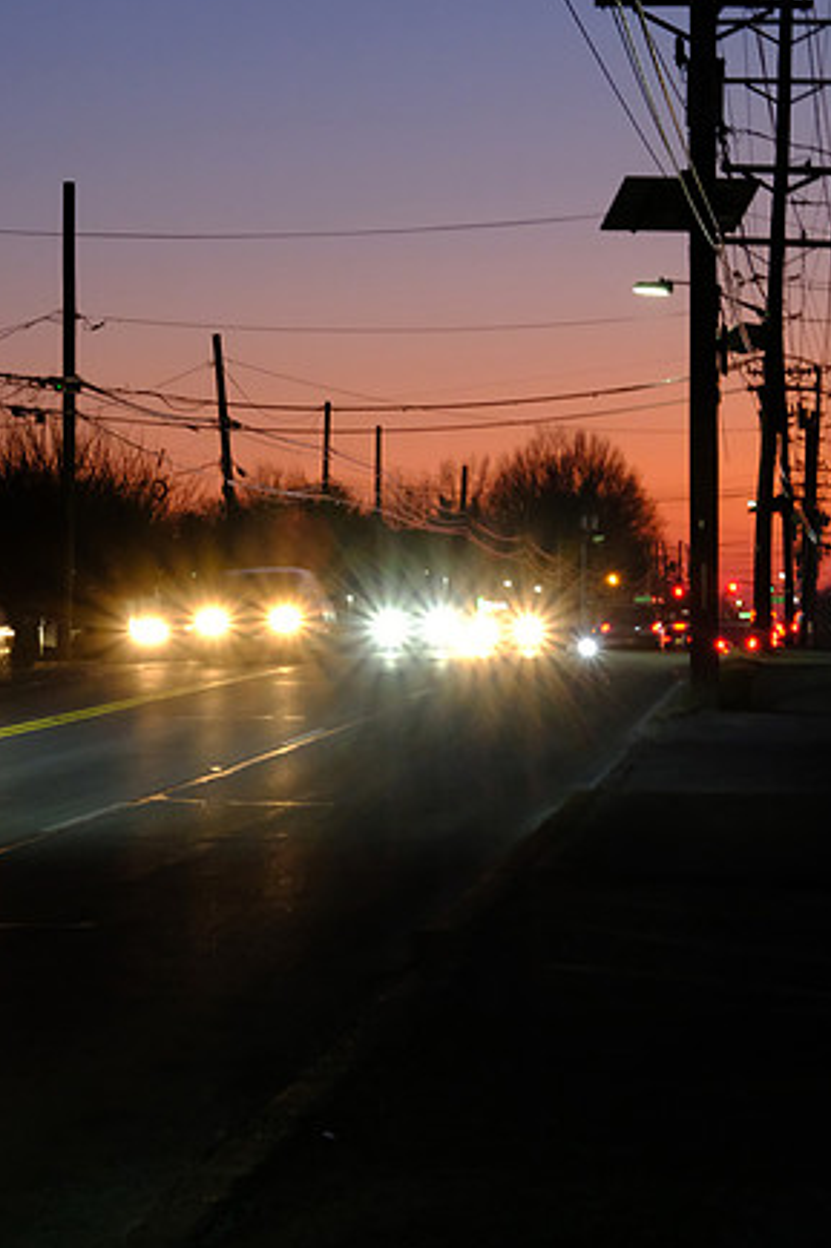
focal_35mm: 111
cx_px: 292
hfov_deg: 12.3
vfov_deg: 18.4
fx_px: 3846
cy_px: 549
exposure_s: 1/5
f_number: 16
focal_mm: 55
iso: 3200
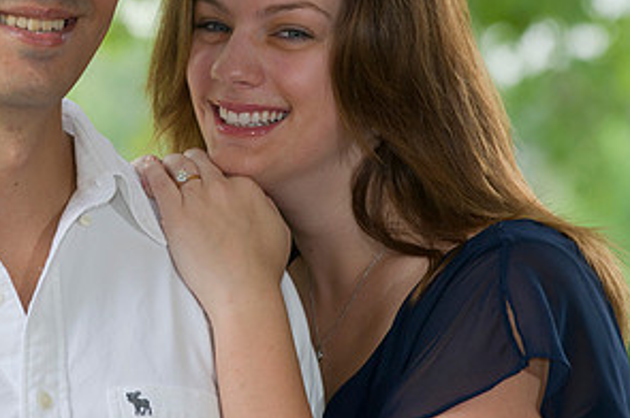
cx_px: 152
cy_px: 149
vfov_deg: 3.7
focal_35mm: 374
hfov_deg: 5.5
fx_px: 6538
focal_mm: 190
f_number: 5.6
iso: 250
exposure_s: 1/80
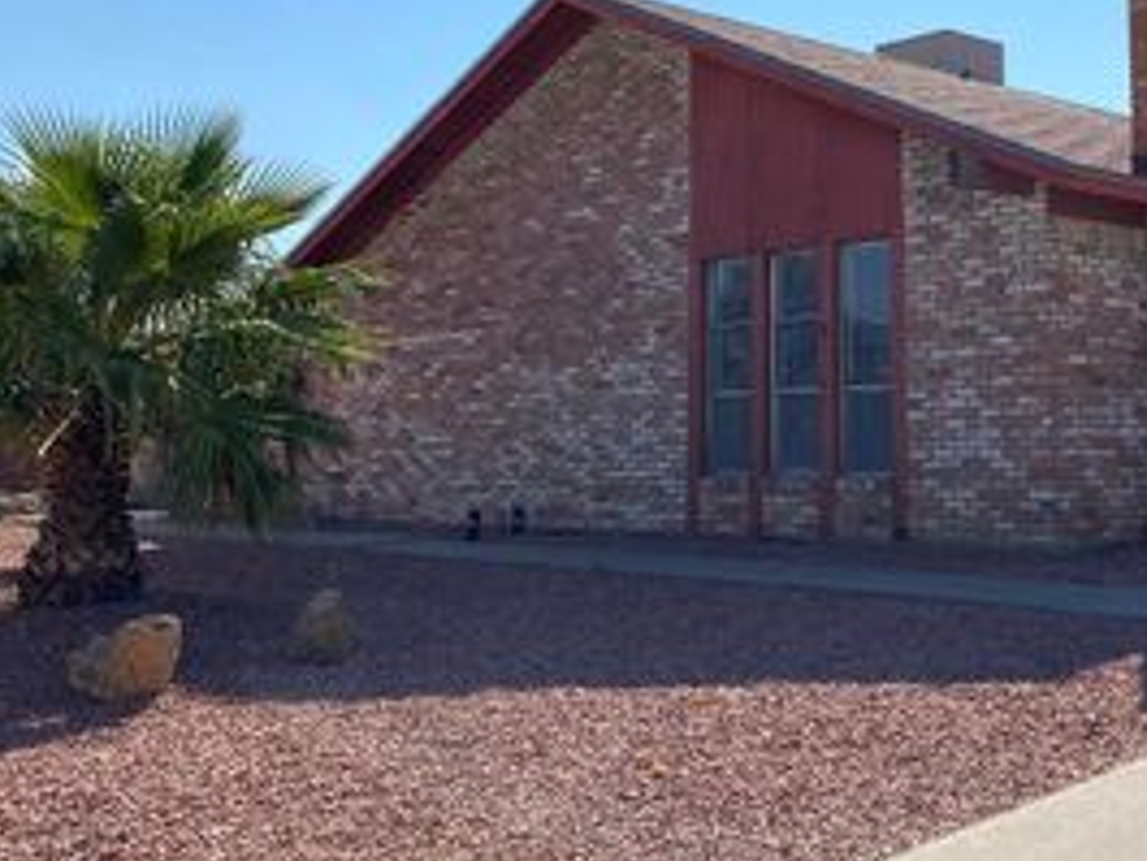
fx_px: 1624
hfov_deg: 37.9
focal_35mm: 49
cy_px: 275
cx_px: 870
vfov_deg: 29.5
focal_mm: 4.25
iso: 32
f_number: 1.8
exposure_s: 1/4444
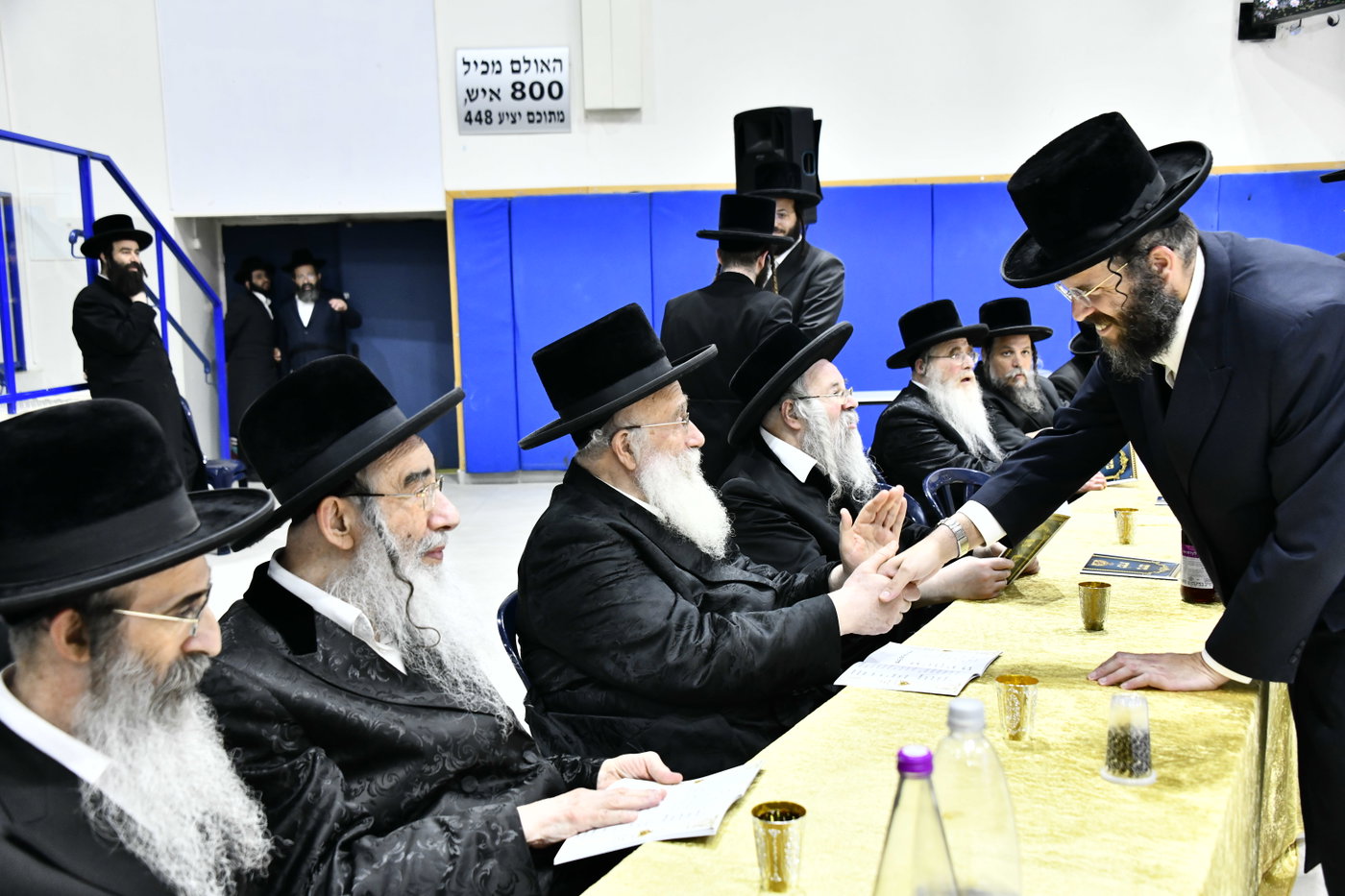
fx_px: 1419
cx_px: 672
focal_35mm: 38
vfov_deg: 35.0
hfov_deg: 50.7
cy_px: 448
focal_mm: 38
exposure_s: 1/160
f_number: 5.6
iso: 1600
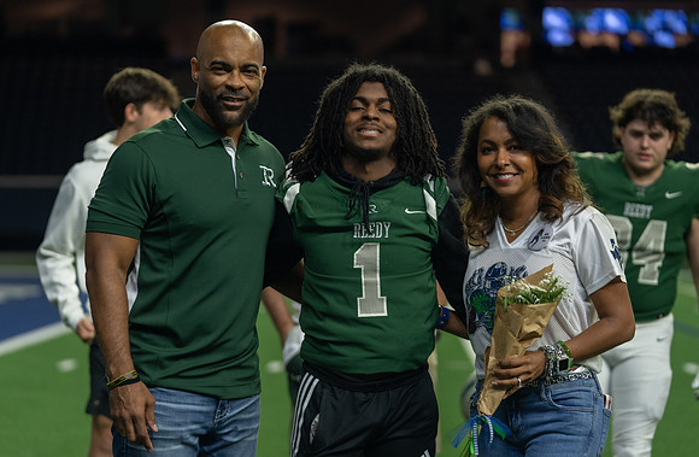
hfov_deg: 18.5
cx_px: 338
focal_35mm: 111
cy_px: 222
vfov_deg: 12.2
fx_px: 2143
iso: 1000
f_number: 2.8
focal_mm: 105
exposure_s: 1/320
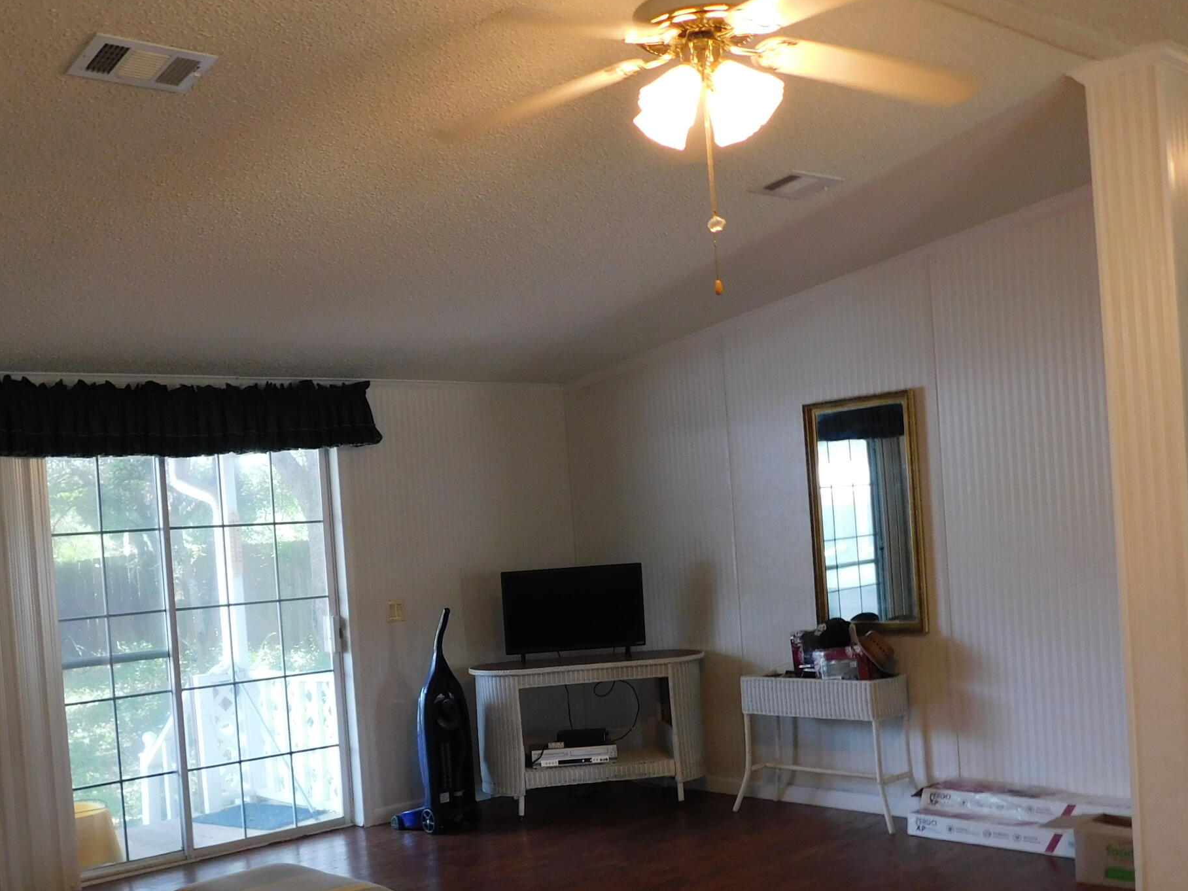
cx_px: 519
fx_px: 1304
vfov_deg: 37.4
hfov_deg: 48.9
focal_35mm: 38
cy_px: 582
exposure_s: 1/30
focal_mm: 4
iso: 125
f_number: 3
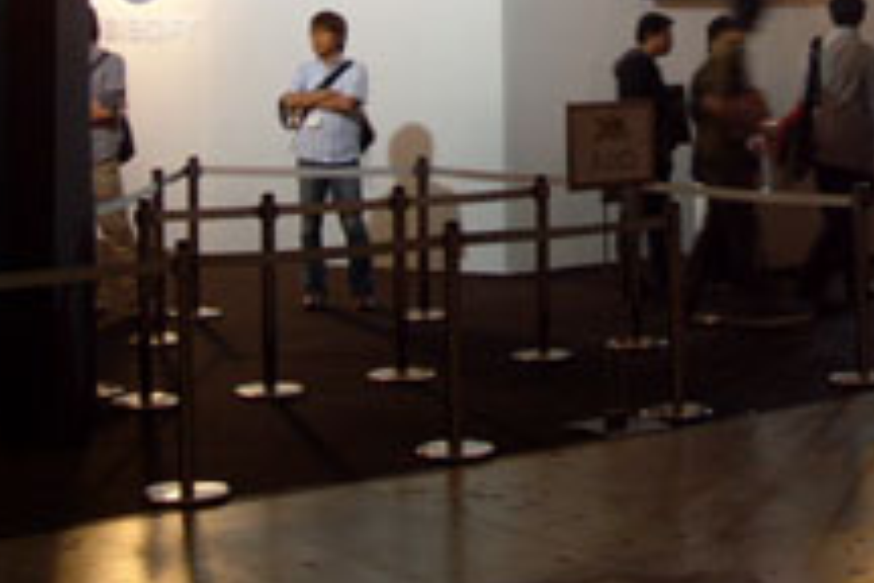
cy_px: -154
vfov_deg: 15.4
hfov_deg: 23.8
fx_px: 2063
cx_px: 566
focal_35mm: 85
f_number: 2.8
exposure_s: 1/8
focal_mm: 5.7
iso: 141
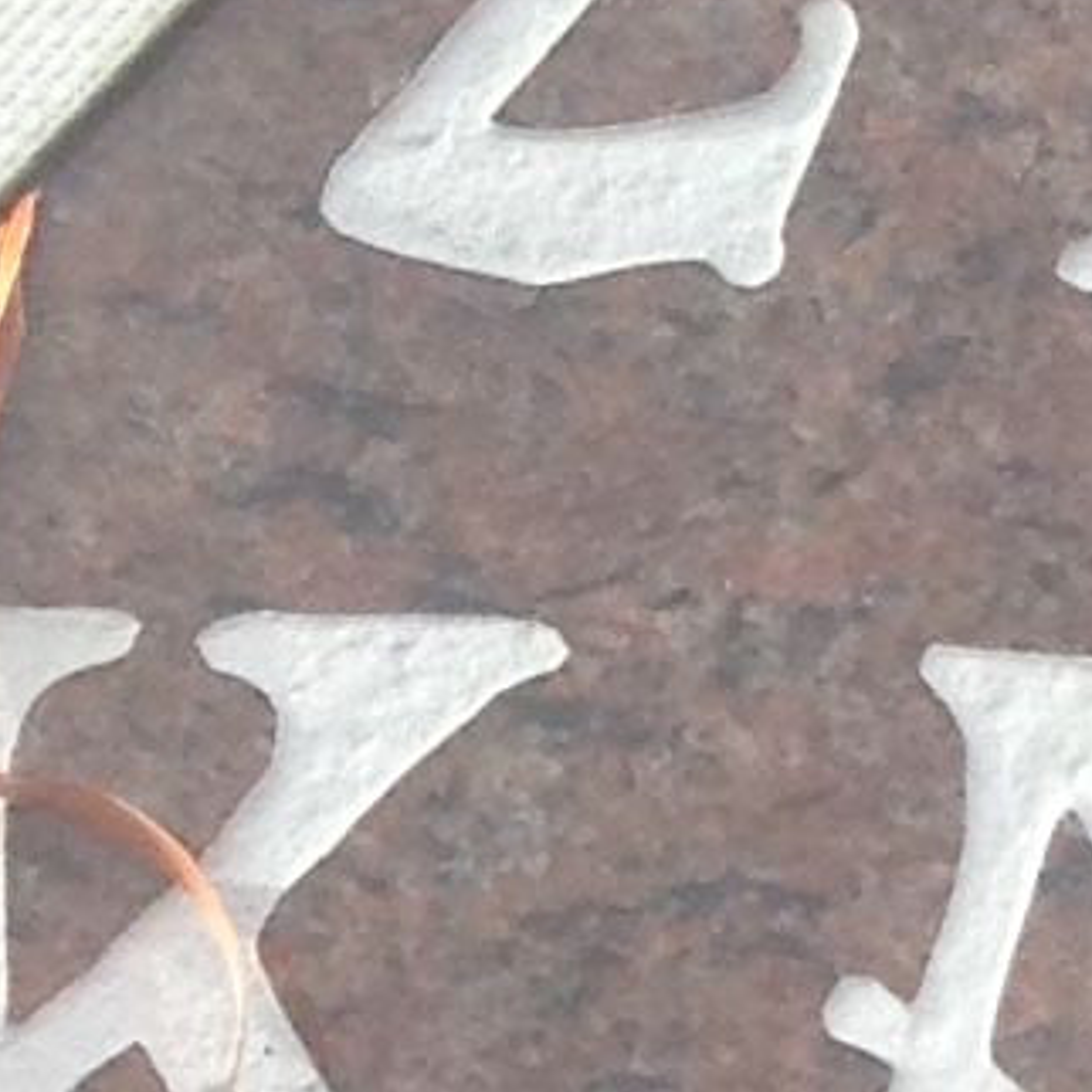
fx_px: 11207
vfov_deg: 5.3
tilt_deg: +1.3
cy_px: 2995
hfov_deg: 5.4
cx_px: 2761
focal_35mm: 314
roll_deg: +0.8
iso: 50
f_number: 2.4
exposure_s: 1/435
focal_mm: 4.28
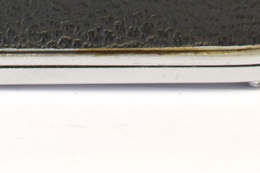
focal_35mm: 229
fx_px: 1654
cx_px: -80
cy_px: -153
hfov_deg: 8.8
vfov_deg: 5.9
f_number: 8
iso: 400
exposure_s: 1/13
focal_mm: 30
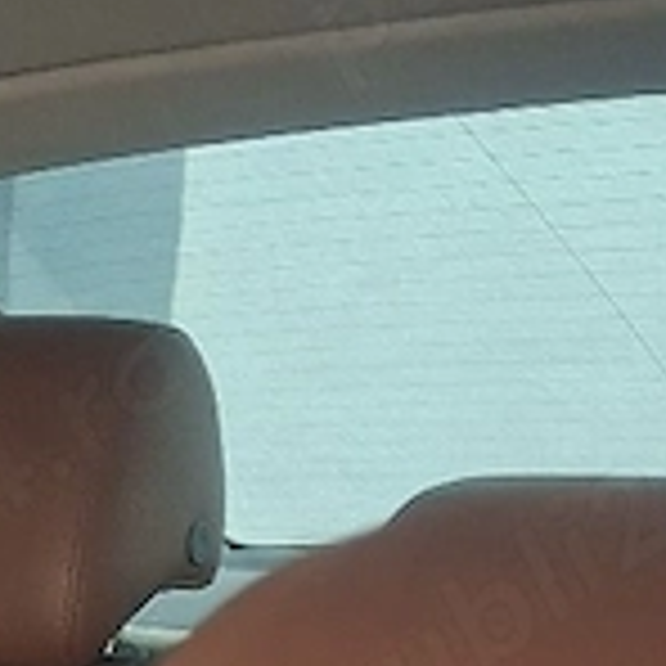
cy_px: 1359
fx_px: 2394
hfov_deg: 13.7
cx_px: -626
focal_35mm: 110
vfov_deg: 13.4
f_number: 1.8
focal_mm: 5.54
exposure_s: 1/50
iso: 250
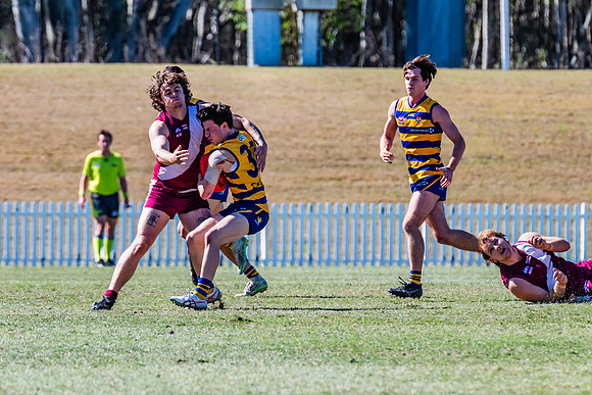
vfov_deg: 2.3
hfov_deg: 3.4
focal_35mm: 602
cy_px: 185
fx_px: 9902
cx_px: 168
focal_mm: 420
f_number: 7.1
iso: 800
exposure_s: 1/1600
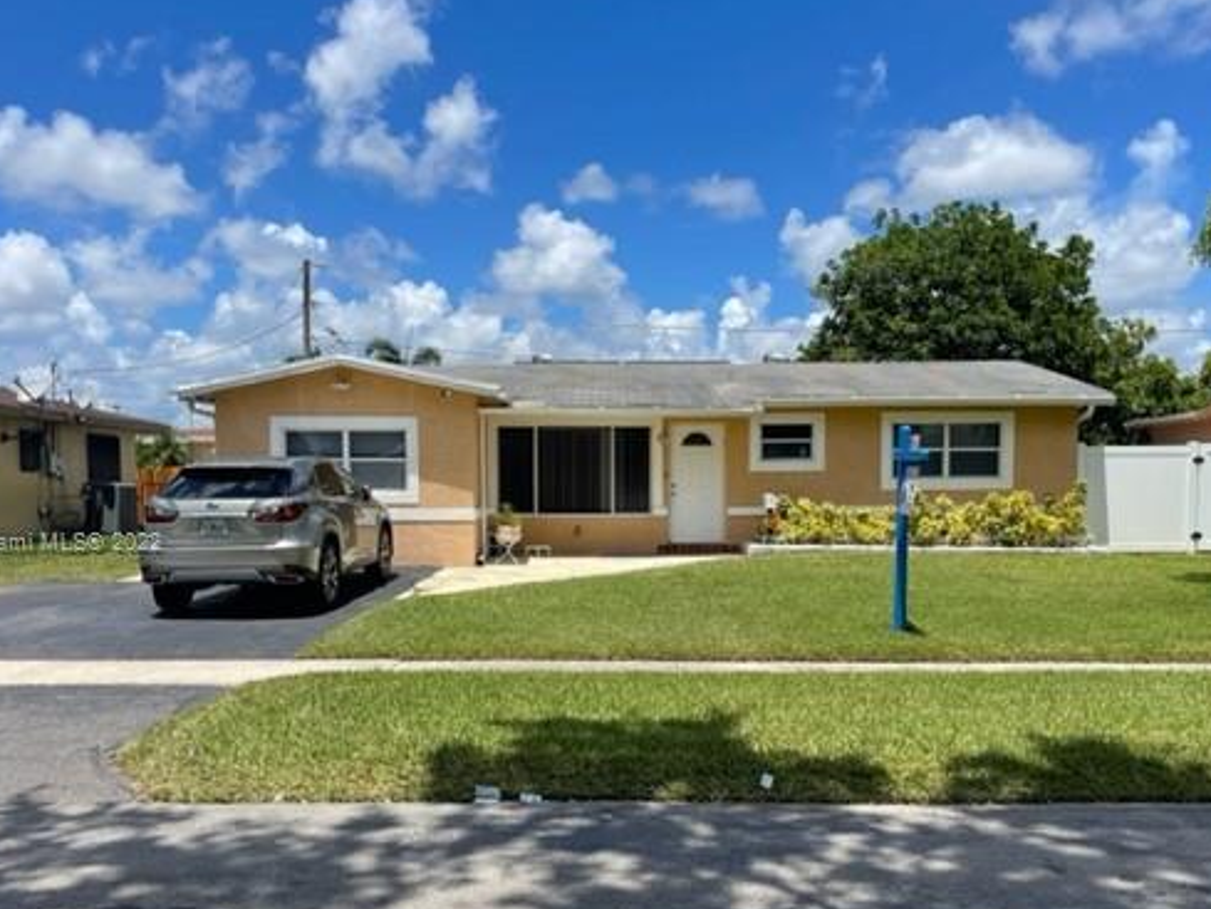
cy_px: 545
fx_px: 1190
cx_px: 612
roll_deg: +0.1
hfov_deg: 53.9
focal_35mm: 34
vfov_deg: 41.6
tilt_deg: -4.0
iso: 32
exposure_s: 1/4717
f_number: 1.6
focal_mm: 5.1
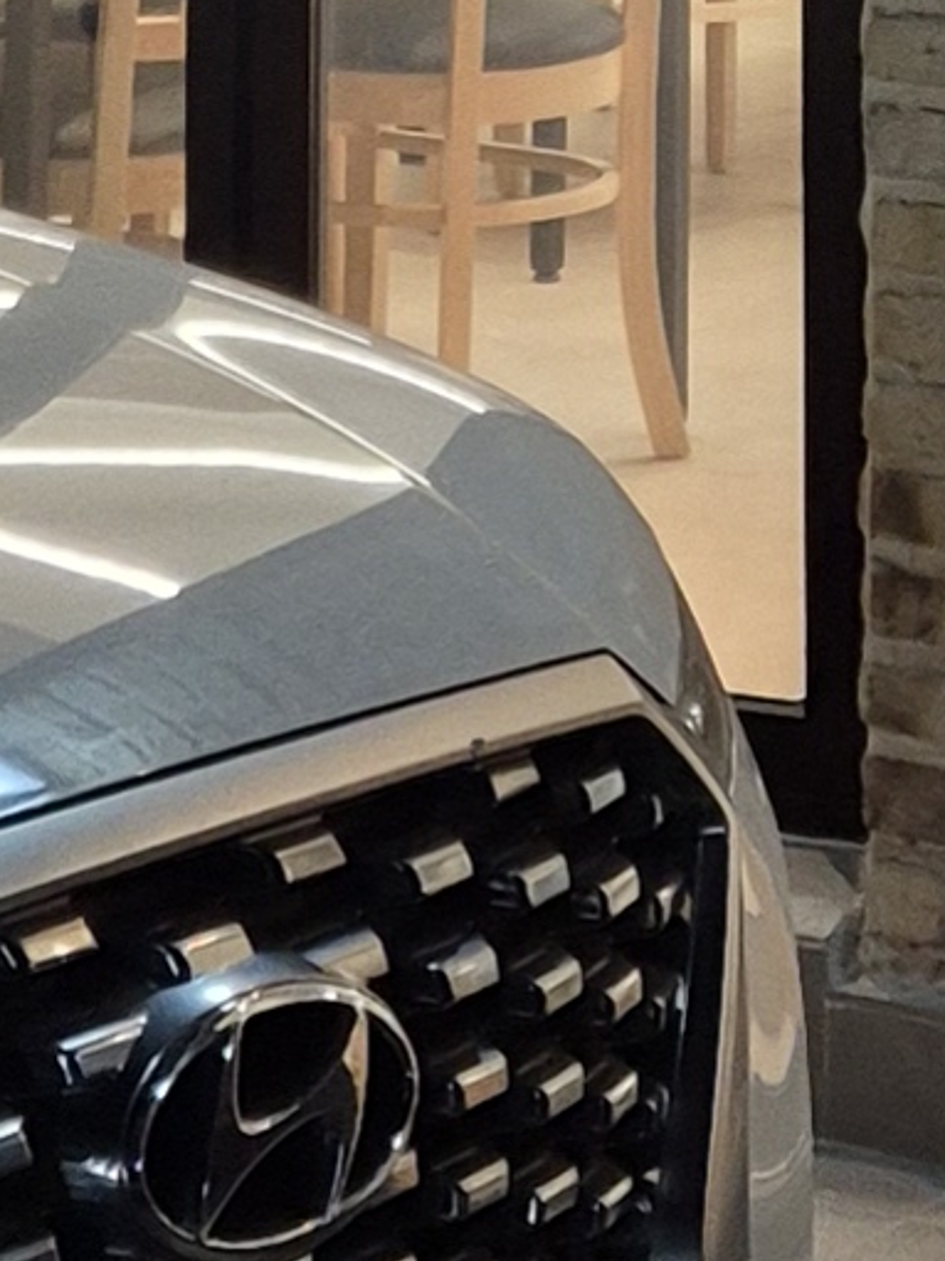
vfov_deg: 9.8
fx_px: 6555
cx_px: 1066
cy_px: -1703
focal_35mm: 180
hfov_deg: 8.2
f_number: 1.8
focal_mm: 5.4
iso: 200
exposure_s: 1/120
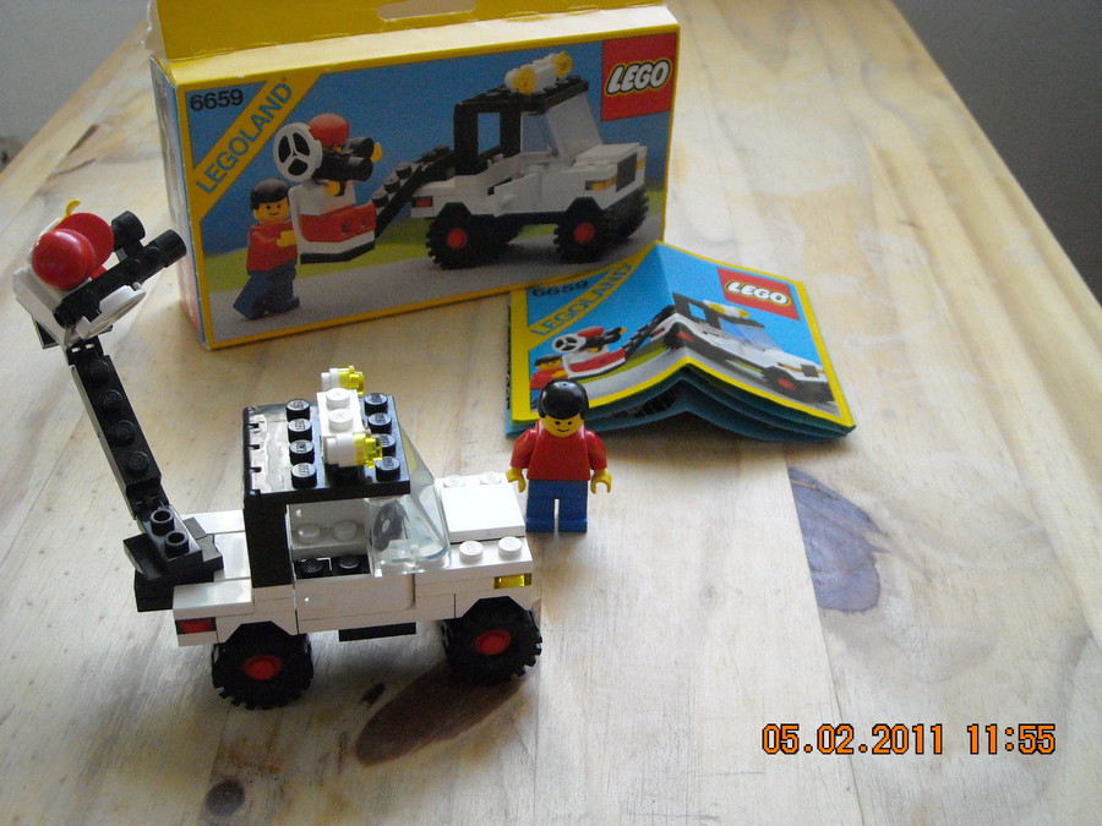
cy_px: 413
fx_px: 1401
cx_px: 551
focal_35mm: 44
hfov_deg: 42.9
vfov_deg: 32.9
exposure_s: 1/228
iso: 565
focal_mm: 7.1
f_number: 3.1
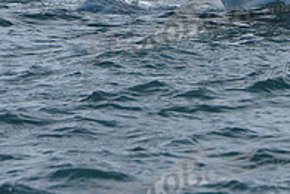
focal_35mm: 592
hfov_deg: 3.5
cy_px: -72
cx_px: 373
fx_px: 4772
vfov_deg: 2.3
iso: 250
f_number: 11
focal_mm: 200
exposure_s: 1/800
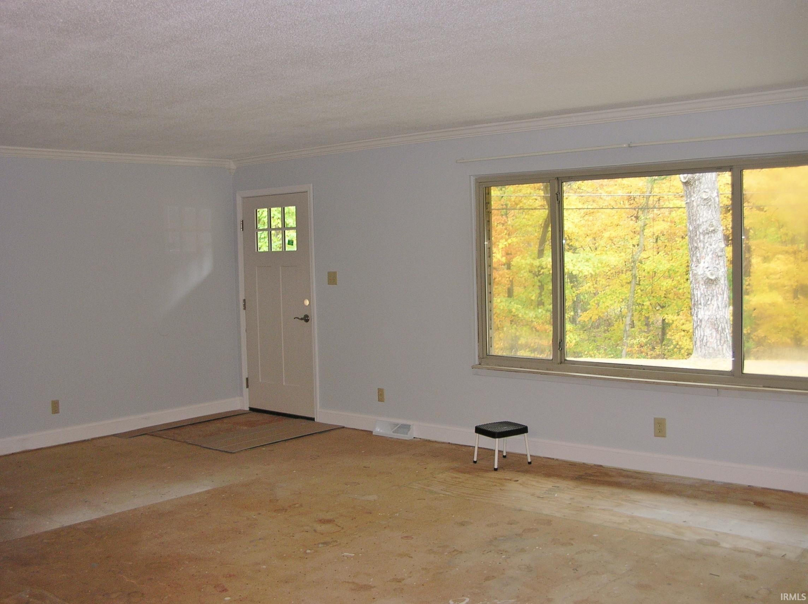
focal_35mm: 36
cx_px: 404
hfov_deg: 51.4
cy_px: 302
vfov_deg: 39.6
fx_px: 840
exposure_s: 1/30
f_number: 2.7
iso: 50
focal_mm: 6
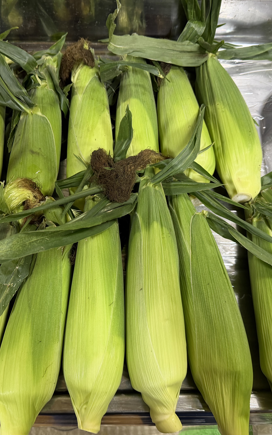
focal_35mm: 34
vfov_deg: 56.7
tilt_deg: -63.7
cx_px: 108
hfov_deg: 37.1
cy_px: 218
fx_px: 403
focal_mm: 6.76
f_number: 1.78
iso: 200
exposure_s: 1/60
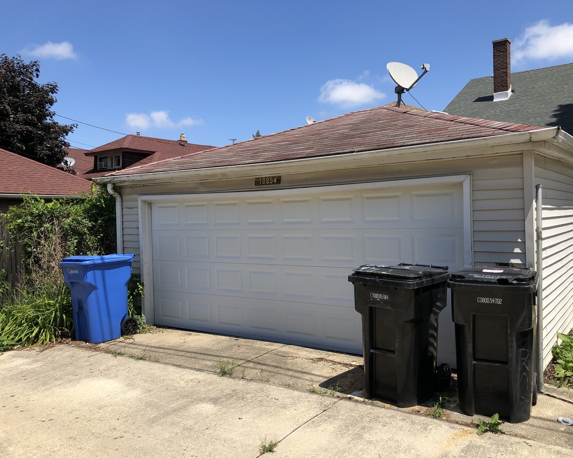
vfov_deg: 48.5
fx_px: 509
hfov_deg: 58.7
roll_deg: +0.9
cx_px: 303
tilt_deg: -2.2
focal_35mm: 30
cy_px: 232
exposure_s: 1/1946
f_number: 1.8
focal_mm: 3.99
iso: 20
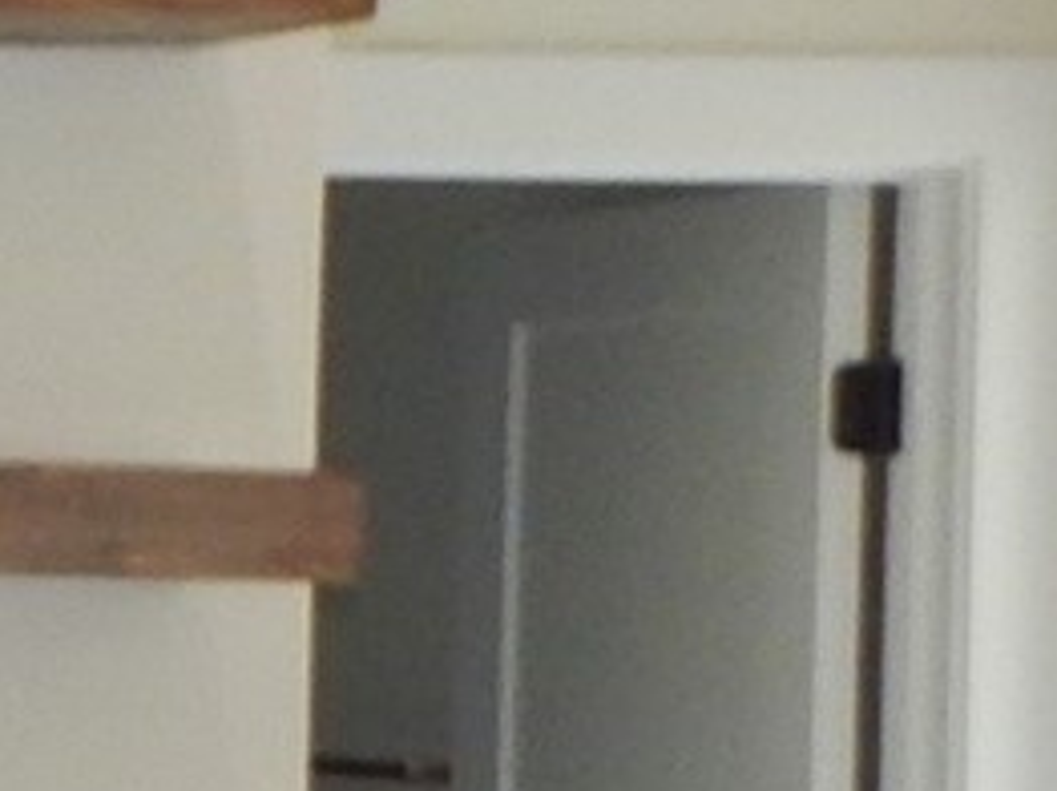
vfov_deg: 8.6
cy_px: 617
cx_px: -2332
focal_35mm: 172
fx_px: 5247
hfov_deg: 8.9
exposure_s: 1/30
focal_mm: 4
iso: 200
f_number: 3
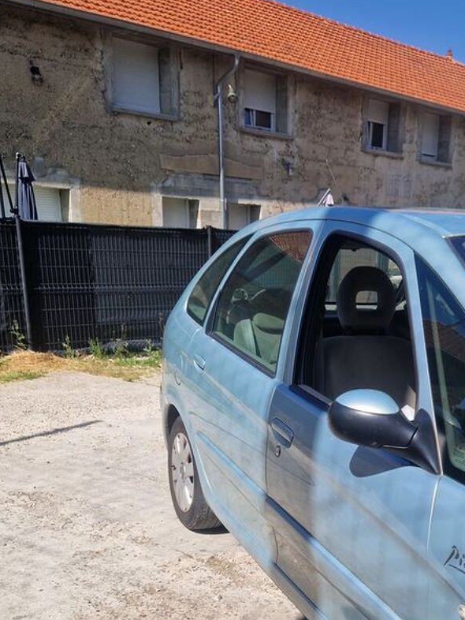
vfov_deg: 46.2
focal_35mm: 39
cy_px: 465
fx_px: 698
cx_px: 348
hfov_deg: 36.0
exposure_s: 1/1748
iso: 50
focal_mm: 5.4
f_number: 1.8
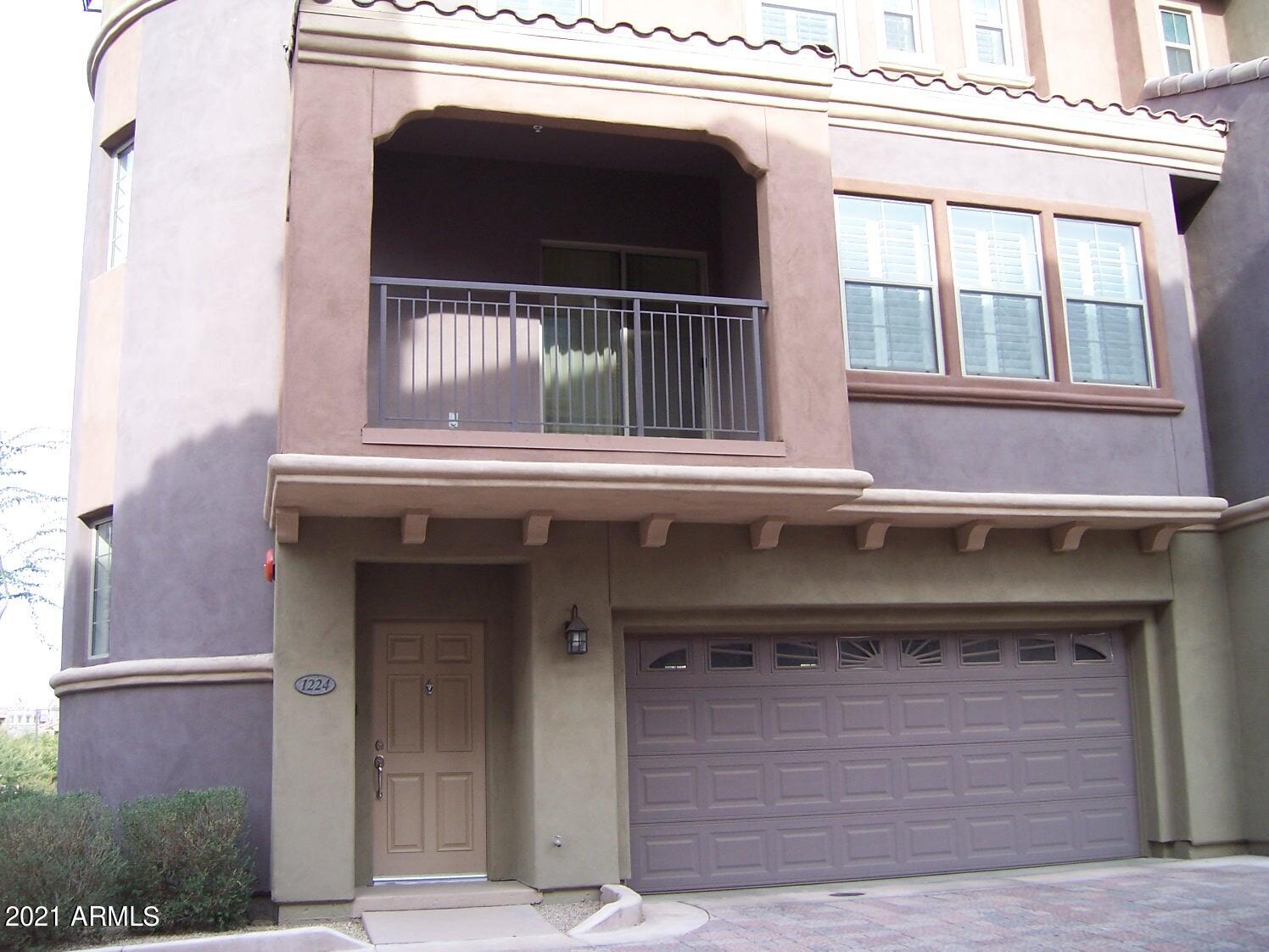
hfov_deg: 51.4
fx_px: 1320
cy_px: 476
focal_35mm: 36
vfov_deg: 39.7
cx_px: 634
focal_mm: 6
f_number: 3
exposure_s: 1/180
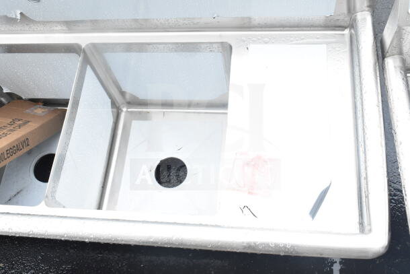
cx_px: 205
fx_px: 444
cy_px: 137
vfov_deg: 34.2
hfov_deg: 49.5
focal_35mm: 39
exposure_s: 1/400
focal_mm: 26
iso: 1600
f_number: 10
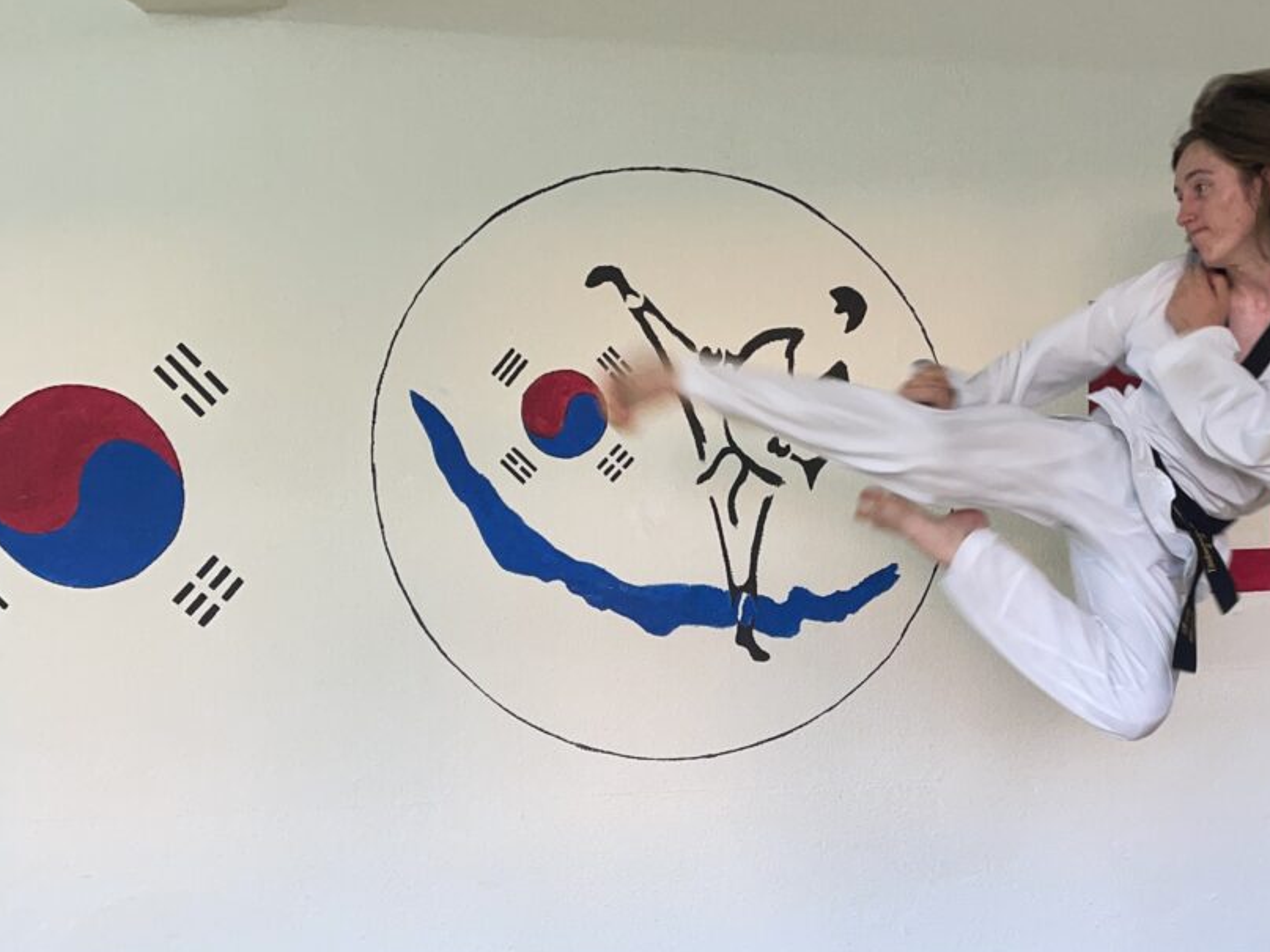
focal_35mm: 33
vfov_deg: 42.8
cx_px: 705
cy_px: 414
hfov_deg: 55.2
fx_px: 1211
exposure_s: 1/100
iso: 100
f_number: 1.6
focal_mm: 4.2
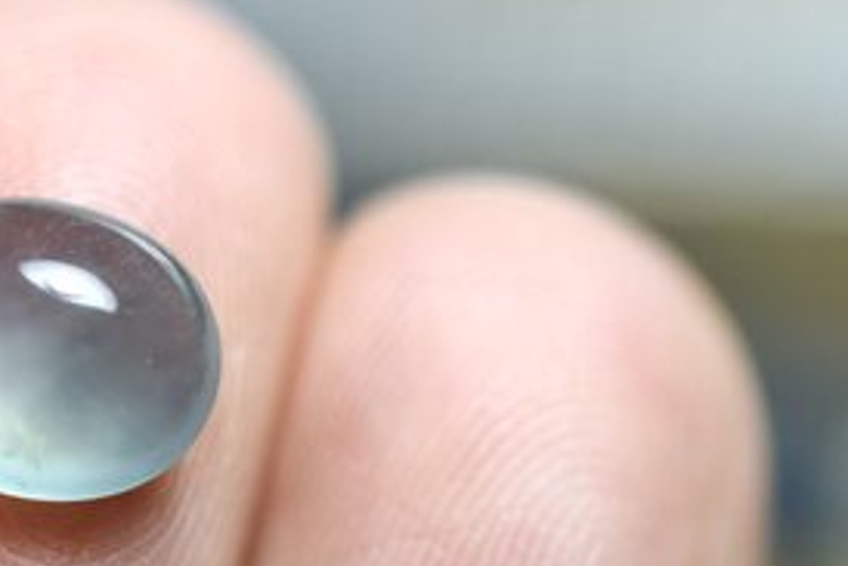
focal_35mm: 140
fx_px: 3299
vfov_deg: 9.8
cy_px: 462
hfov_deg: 14.3
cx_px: -77
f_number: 5.6
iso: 450
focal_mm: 40
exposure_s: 1/125
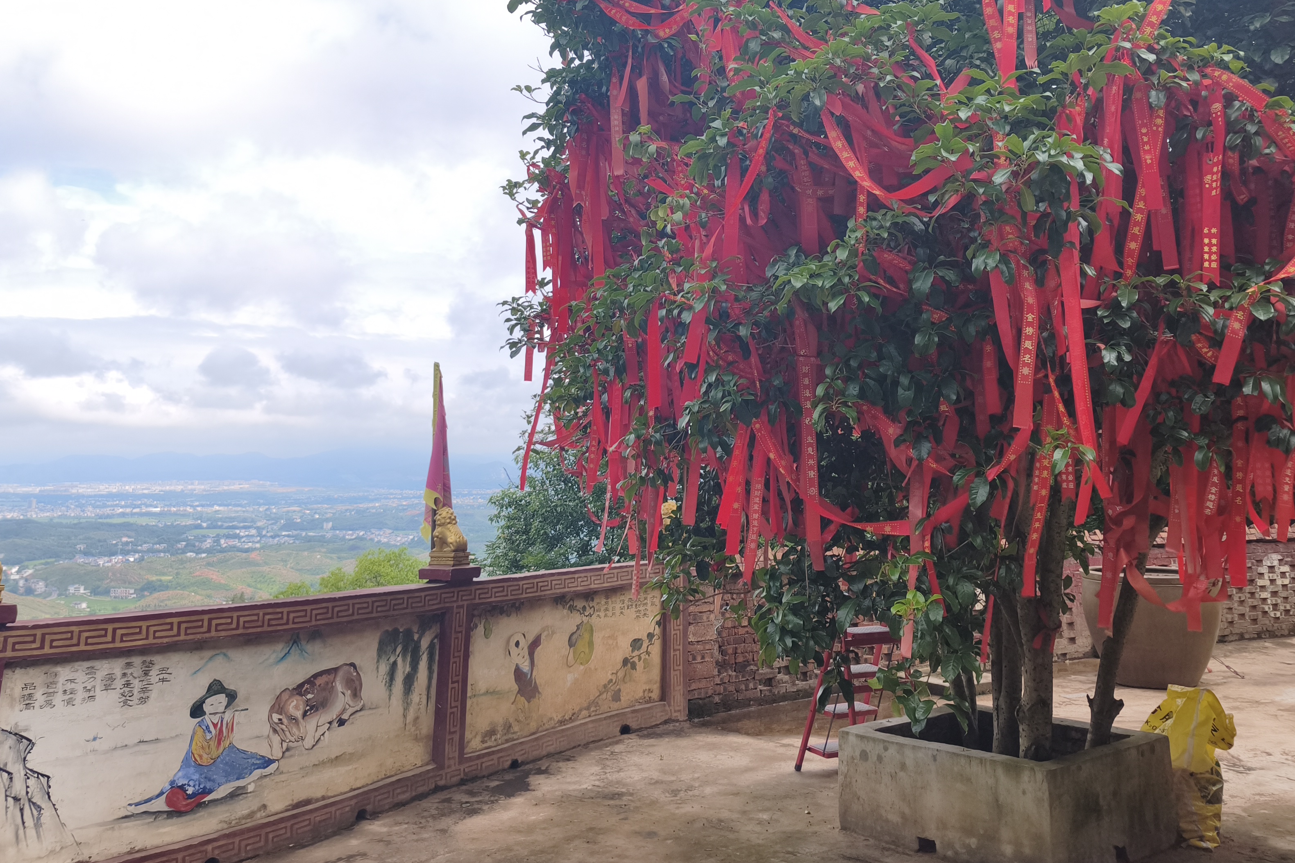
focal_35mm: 31
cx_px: 760
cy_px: 265
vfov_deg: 41.6
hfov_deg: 59.9
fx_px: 1115
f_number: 1.88
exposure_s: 1/1221
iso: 50
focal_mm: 5.56
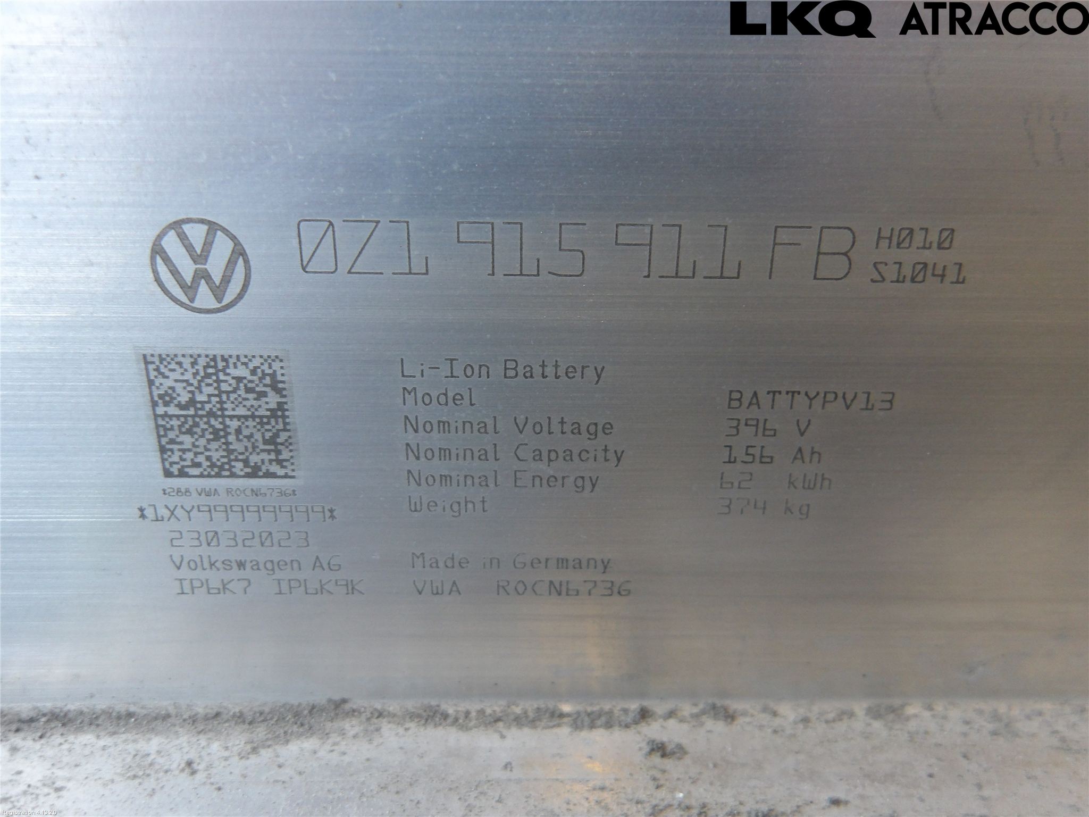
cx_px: 544
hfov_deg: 65.3
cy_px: 408
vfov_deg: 51.4
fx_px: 849
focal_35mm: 27
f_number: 3
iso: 255
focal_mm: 4.9
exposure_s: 1/60
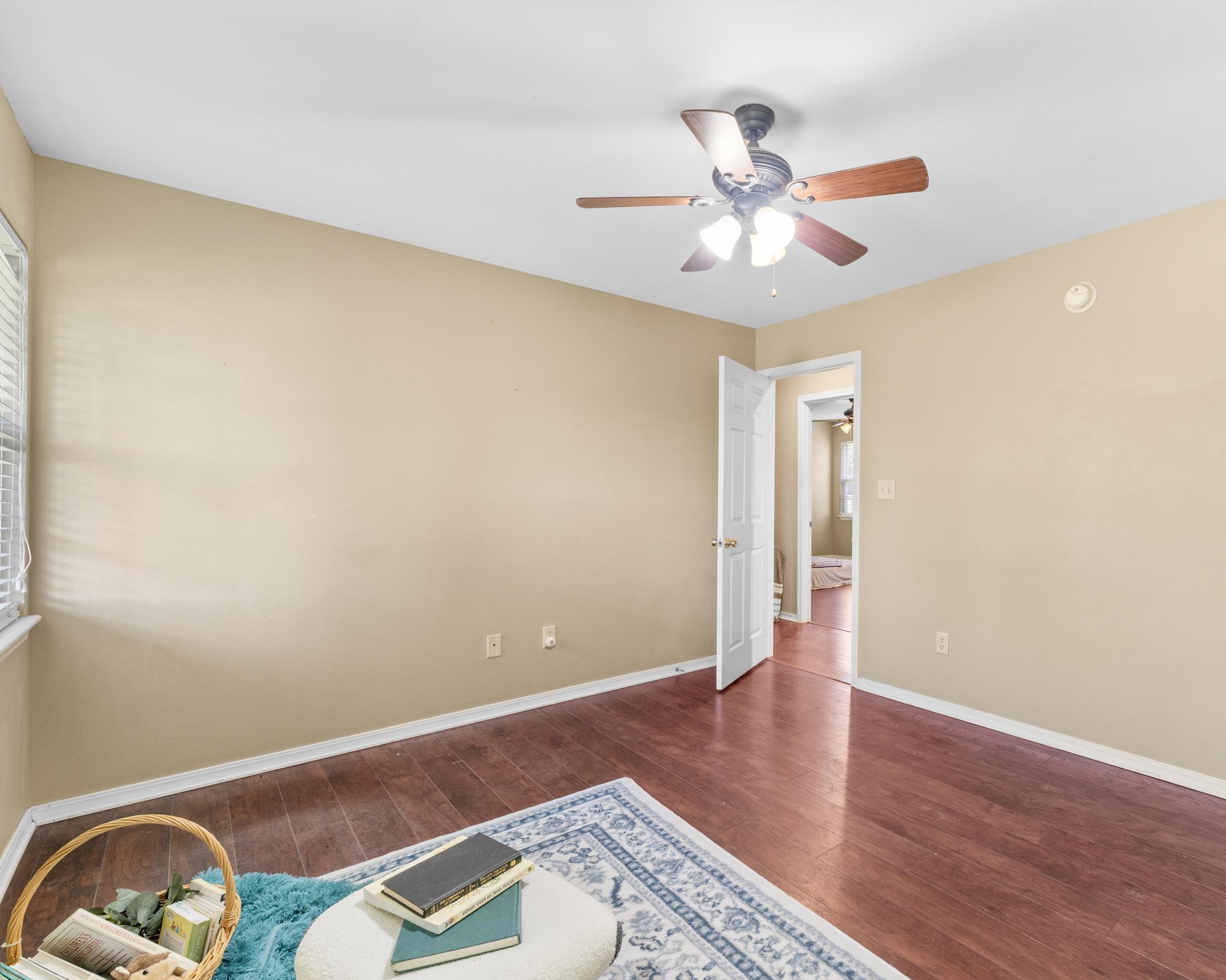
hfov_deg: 88.5
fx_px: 617
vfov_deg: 77.0
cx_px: 737
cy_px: 489
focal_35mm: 17
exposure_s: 1/1.25
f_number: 8
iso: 250
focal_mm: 10
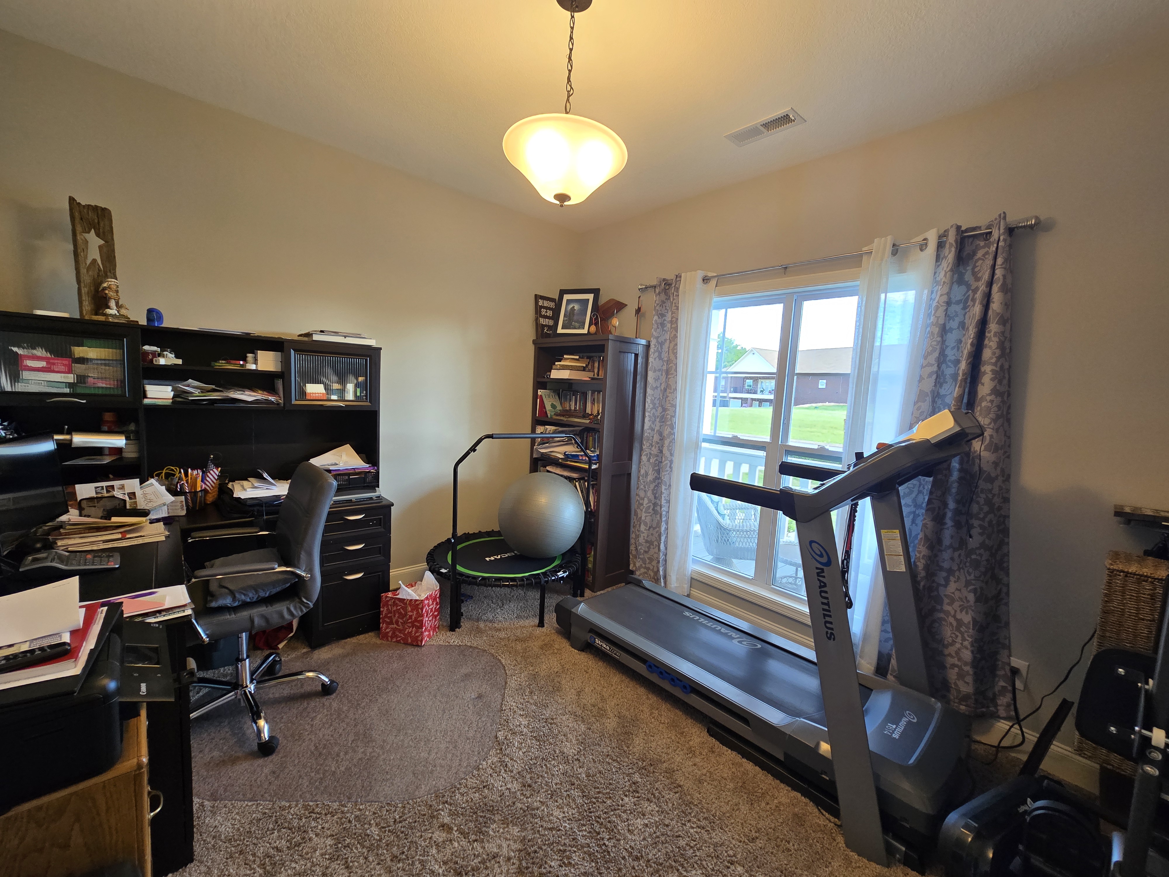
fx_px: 439
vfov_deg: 89.9
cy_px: 438
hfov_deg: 106.2
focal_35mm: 13
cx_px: 584
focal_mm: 2.2
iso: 125
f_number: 2.2
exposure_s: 1/60
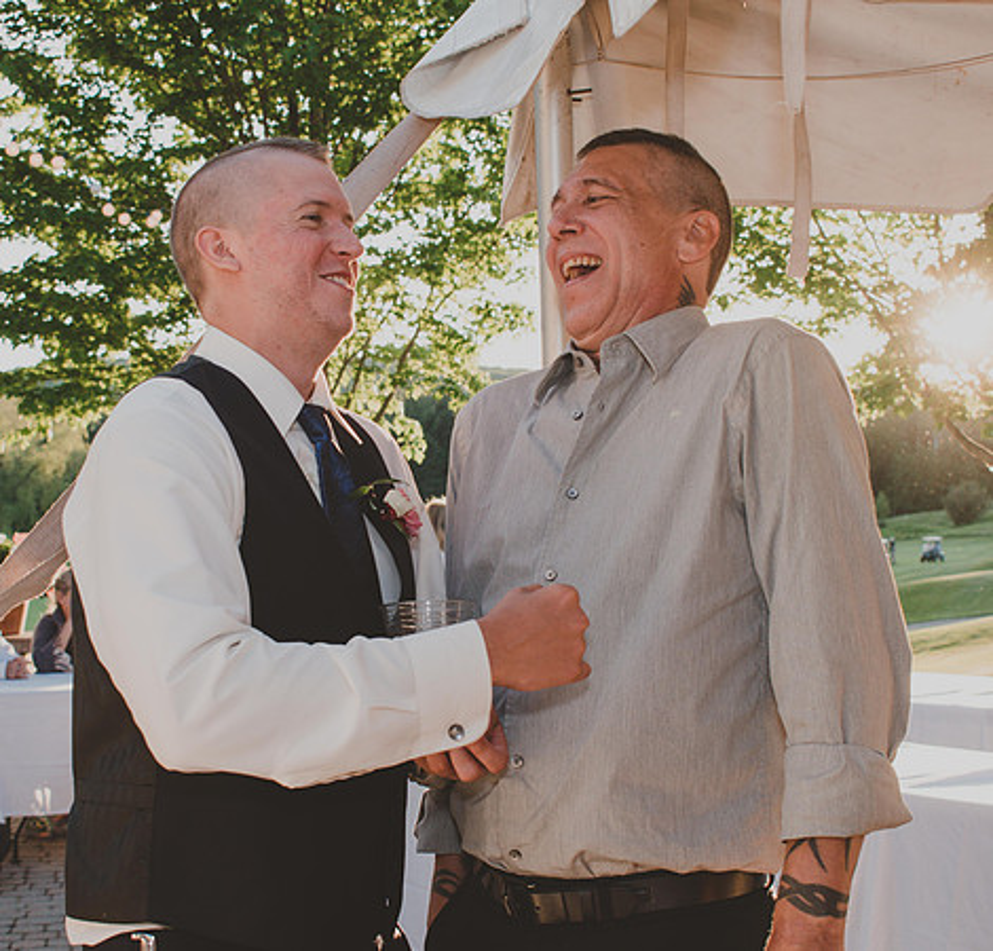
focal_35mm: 58
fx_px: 1843
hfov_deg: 30.1
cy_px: 476
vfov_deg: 28.9
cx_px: 410
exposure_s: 1/160
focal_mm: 31
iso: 100
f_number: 6.3
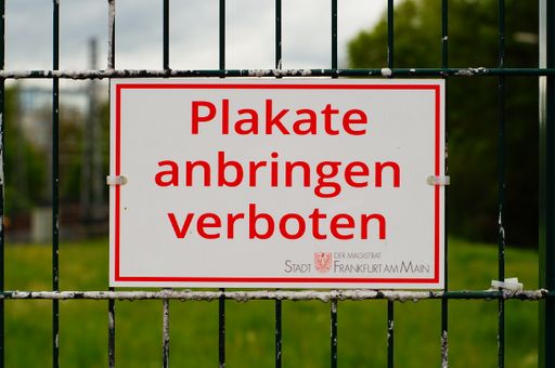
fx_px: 1155
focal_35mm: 75
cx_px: 278
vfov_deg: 18.1
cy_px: 184
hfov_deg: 27.0
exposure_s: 1/160
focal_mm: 50
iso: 100
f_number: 5.6
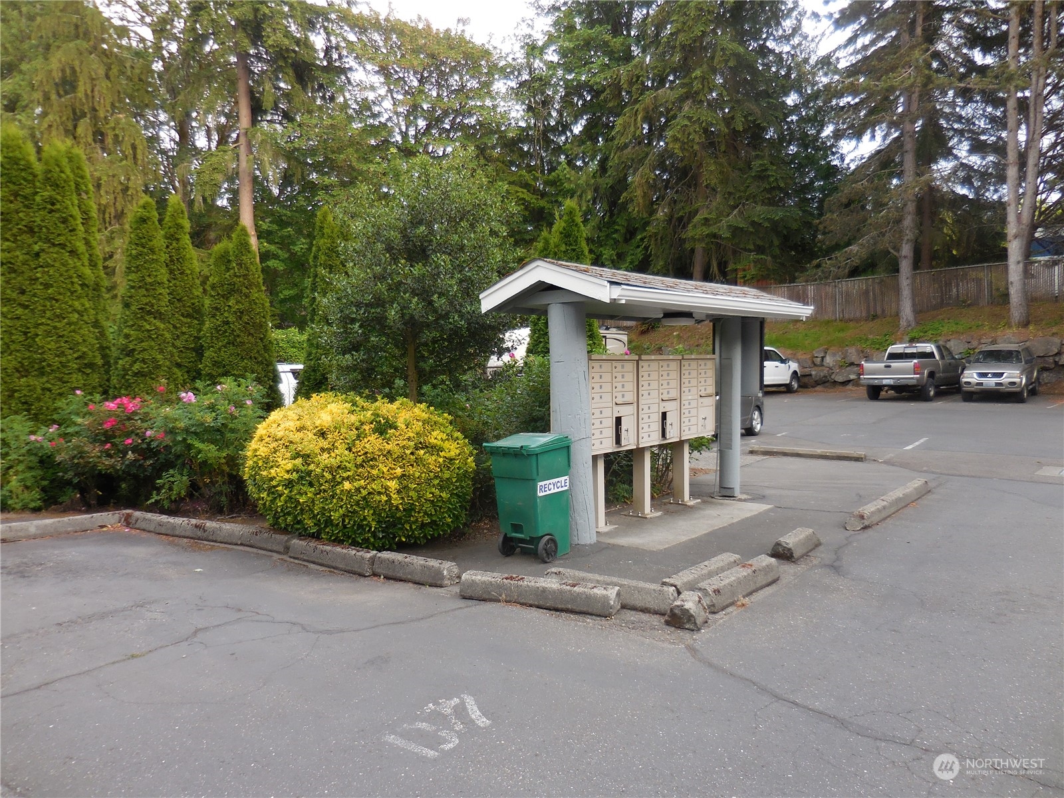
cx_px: 532
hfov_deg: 69.4
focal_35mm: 25
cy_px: 399
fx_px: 768
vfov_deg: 54.9
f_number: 3.3
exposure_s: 1/50
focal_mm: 4.5
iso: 125
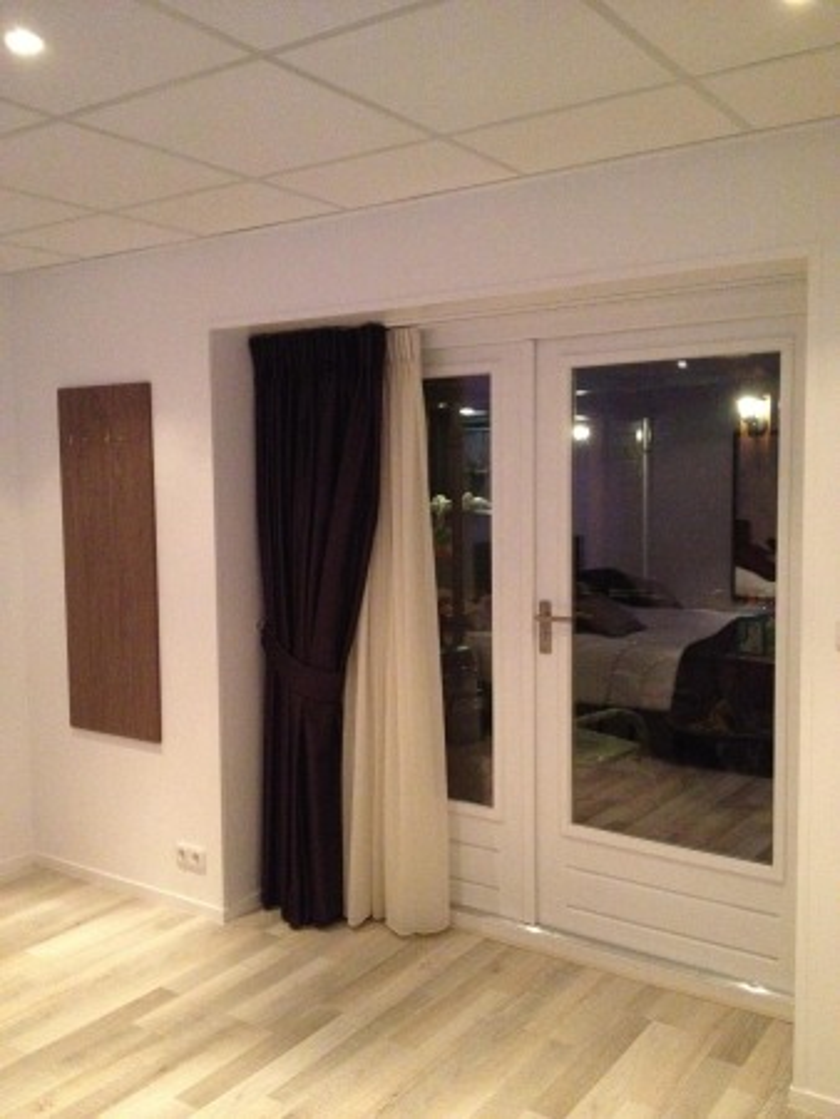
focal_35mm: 35
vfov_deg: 52.6
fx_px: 1131
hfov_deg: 40.7
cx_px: 420
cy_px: 560
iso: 800
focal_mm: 4.28
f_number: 2.4
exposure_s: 1/17
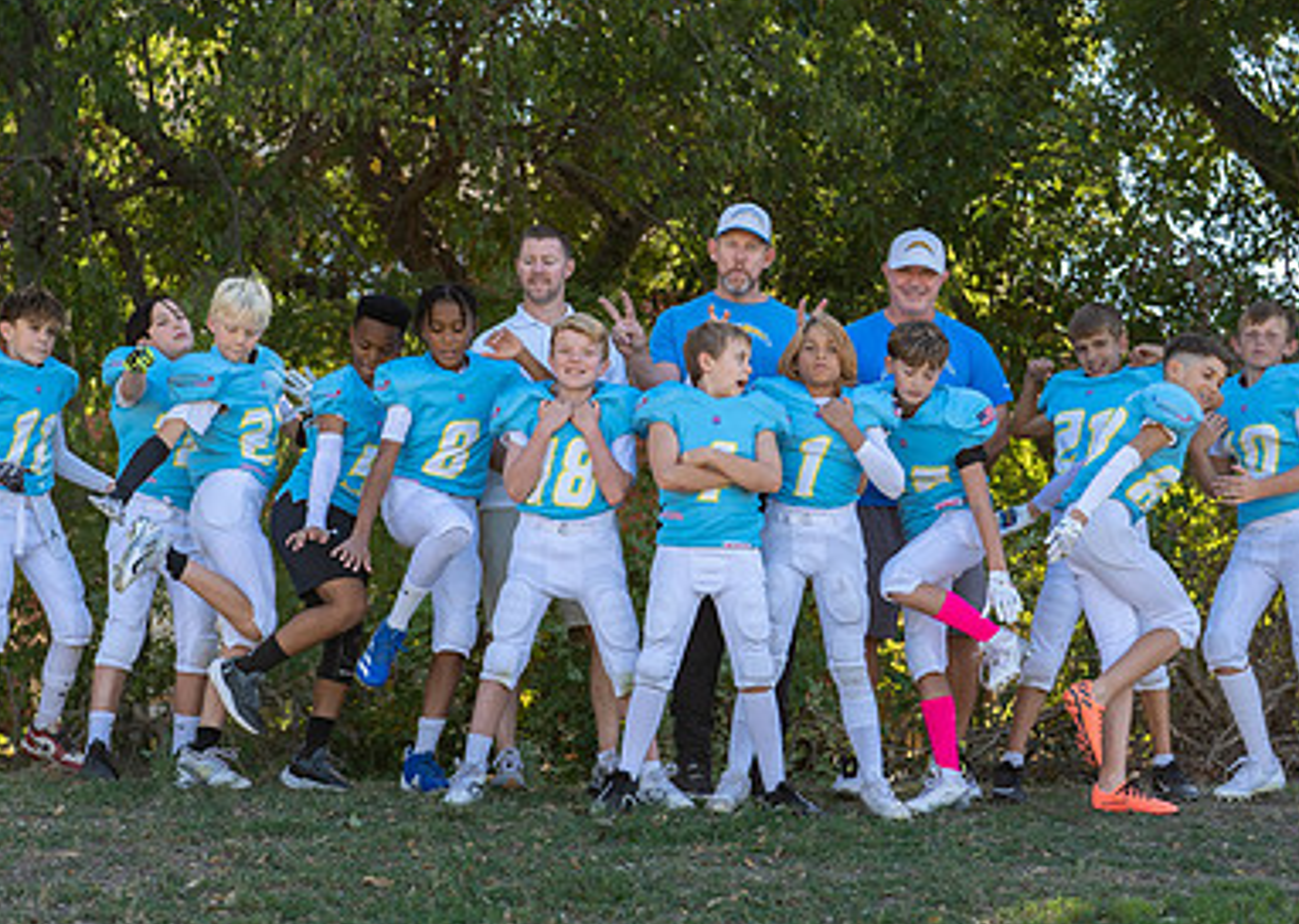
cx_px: 629
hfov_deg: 23.2
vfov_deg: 16.6
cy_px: 428
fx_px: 3169
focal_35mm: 86
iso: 100
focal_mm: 50
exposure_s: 1/640
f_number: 2.5
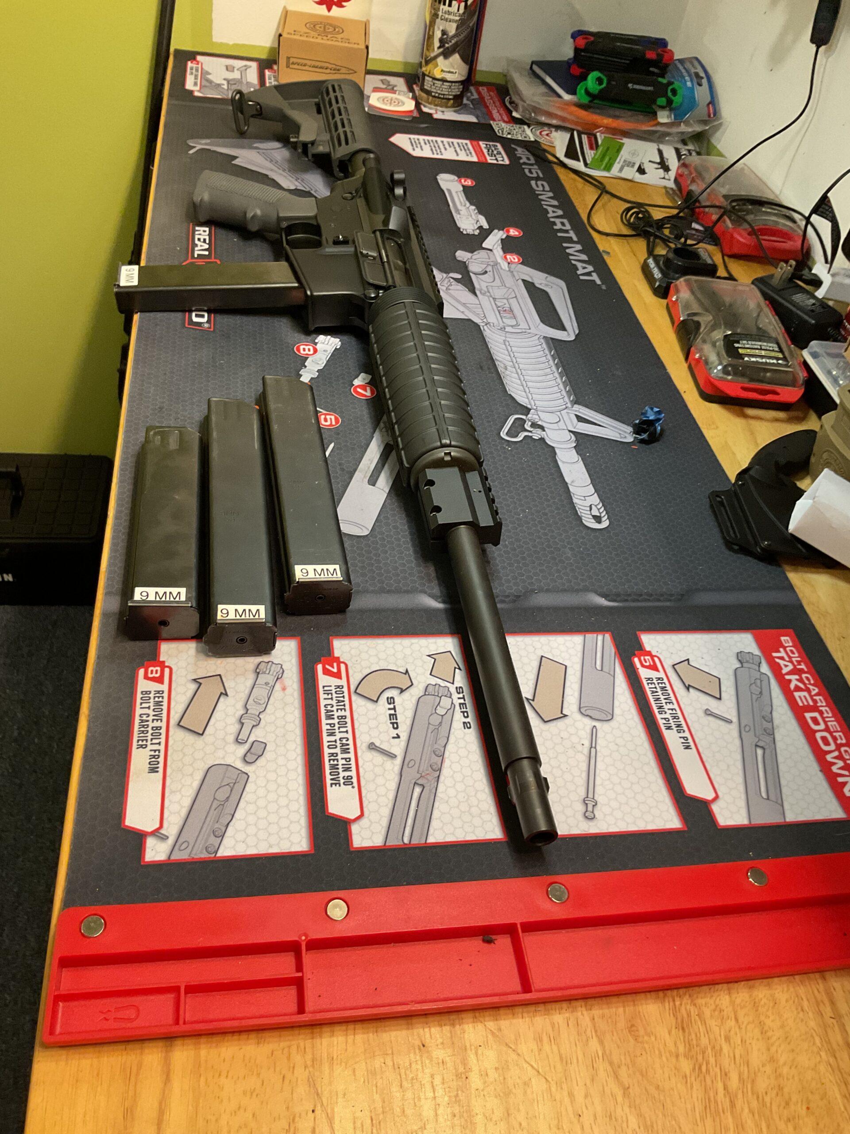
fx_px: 949
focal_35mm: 29
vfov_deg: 61.7
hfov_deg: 48.2
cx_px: 425
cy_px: 567
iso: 100
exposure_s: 1/60
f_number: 1.8
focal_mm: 3
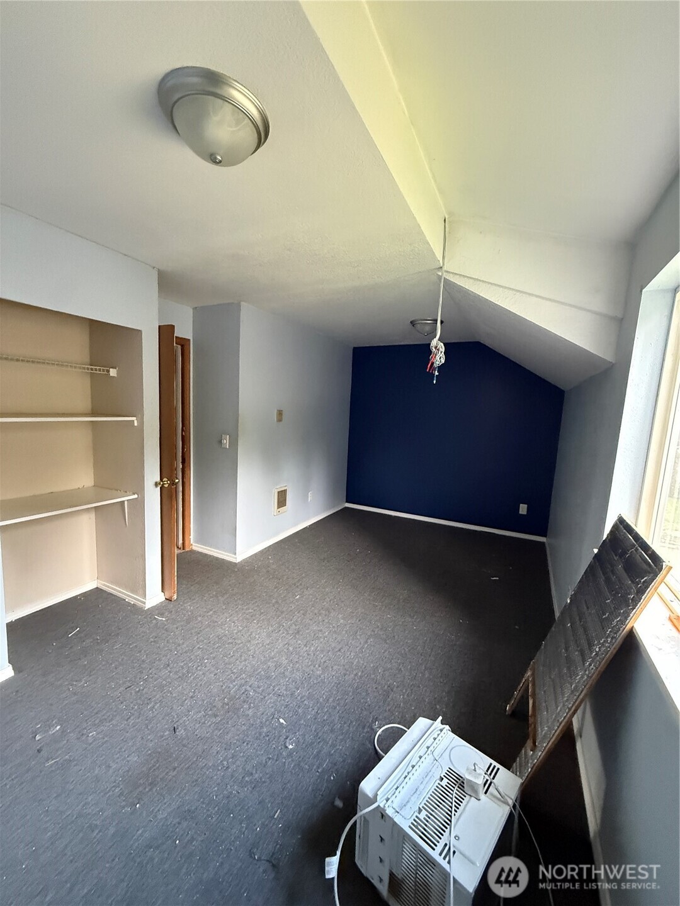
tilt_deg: -5.9
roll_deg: -1.7
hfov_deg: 85.7
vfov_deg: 102.1
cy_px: 453
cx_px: 340
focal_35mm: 14
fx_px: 367
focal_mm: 2.22
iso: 800
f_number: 2.2
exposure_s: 1/60
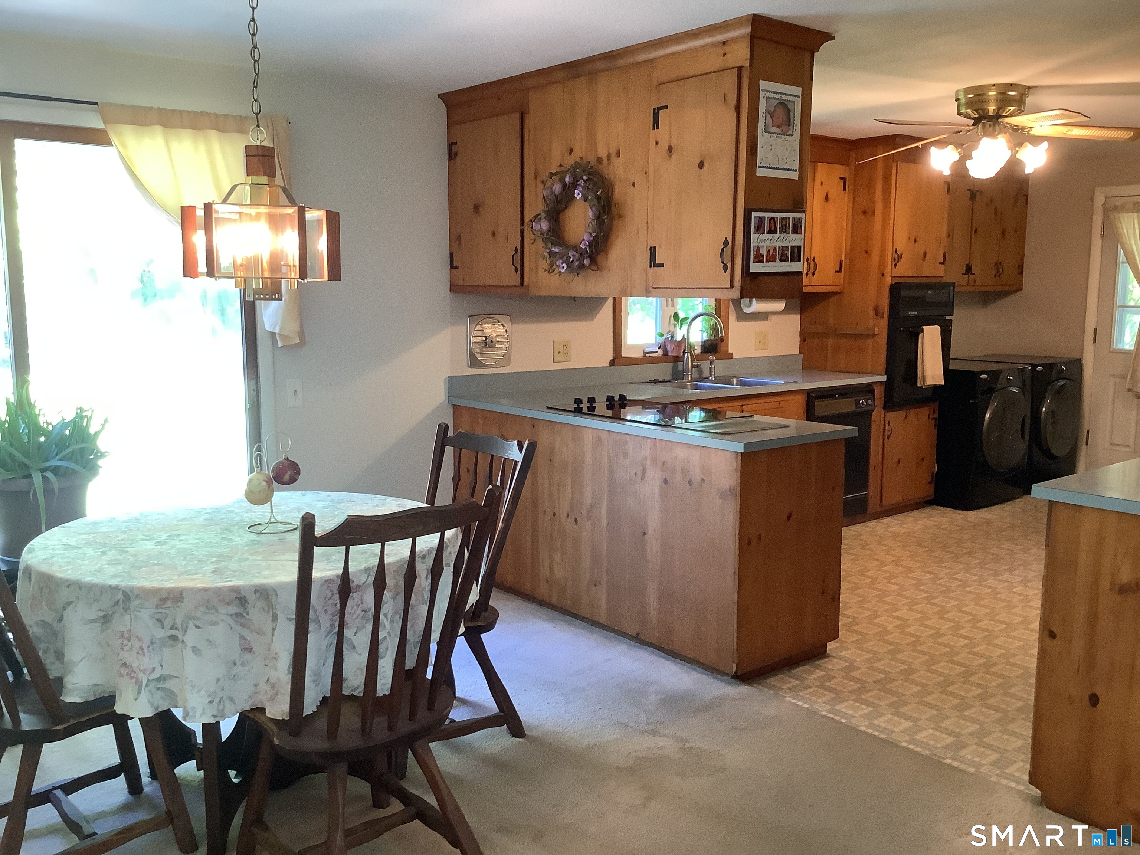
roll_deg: +0.8
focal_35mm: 31
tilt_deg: -9.6
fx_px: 1021
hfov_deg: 58.4
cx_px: 570
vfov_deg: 45.4
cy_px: 428
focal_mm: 3.3
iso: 200
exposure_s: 1/60
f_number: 2.4
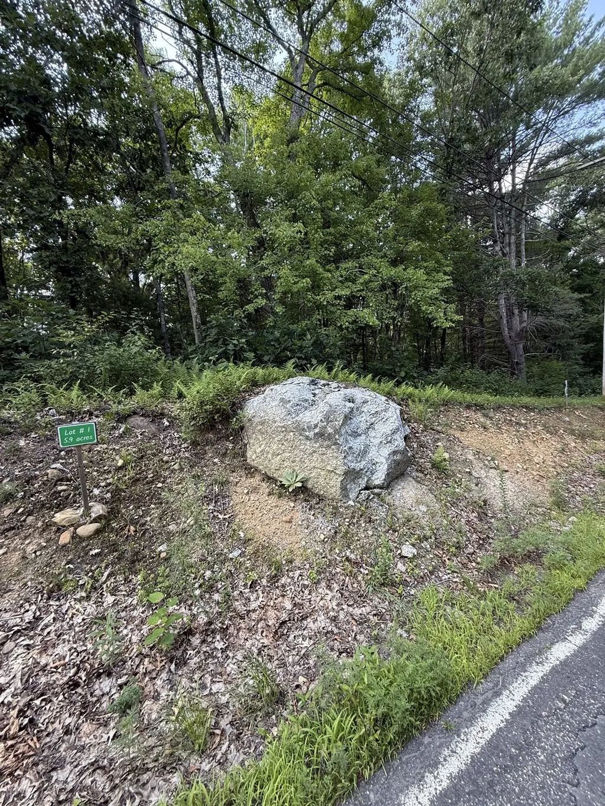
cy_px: 403
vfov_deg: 102.1
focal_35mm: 14
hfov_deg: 85.7
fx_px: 326
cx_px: 302
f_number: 2.2
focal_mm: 2.22
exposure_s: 1/99
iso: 50
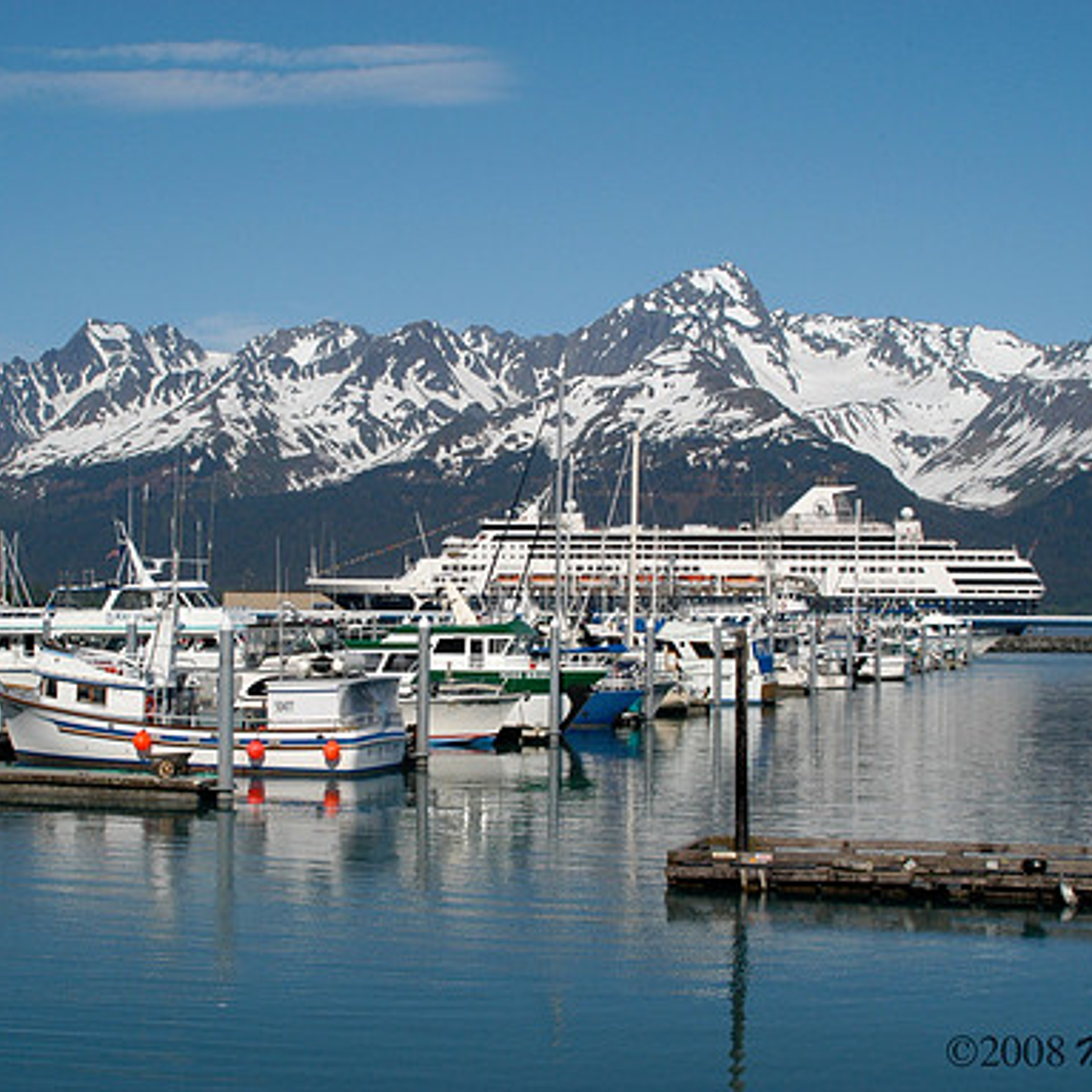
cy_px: 546
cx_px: 562
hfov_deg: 31.6
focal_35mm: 54
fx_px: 1927
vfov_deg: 31.6
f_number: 13
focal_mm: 28
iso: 400
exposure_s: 1/640
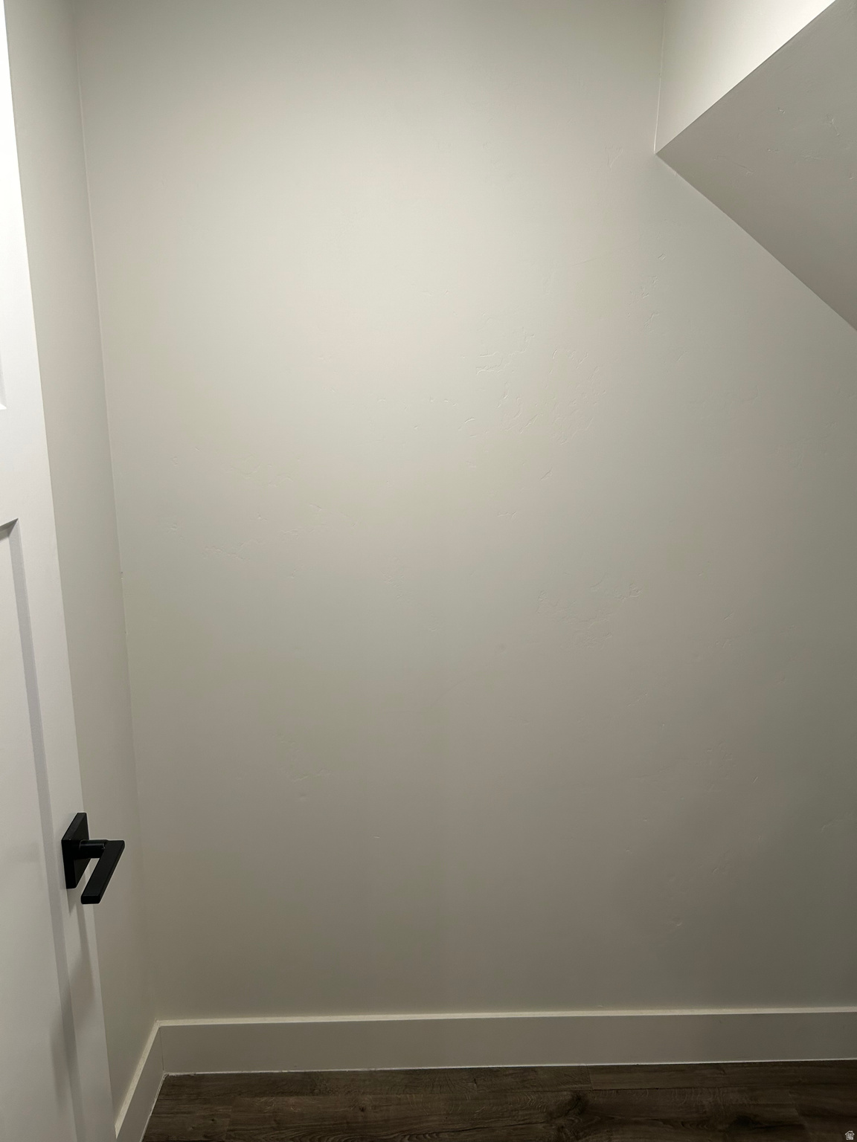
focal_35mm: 26
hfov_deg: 53.1
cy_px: 571
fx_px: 858
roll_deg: -0.5
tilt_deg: -12.3
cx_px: 428
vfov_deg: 67.3
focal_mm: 5.7
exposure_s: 1/120
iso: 100
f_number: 1.5
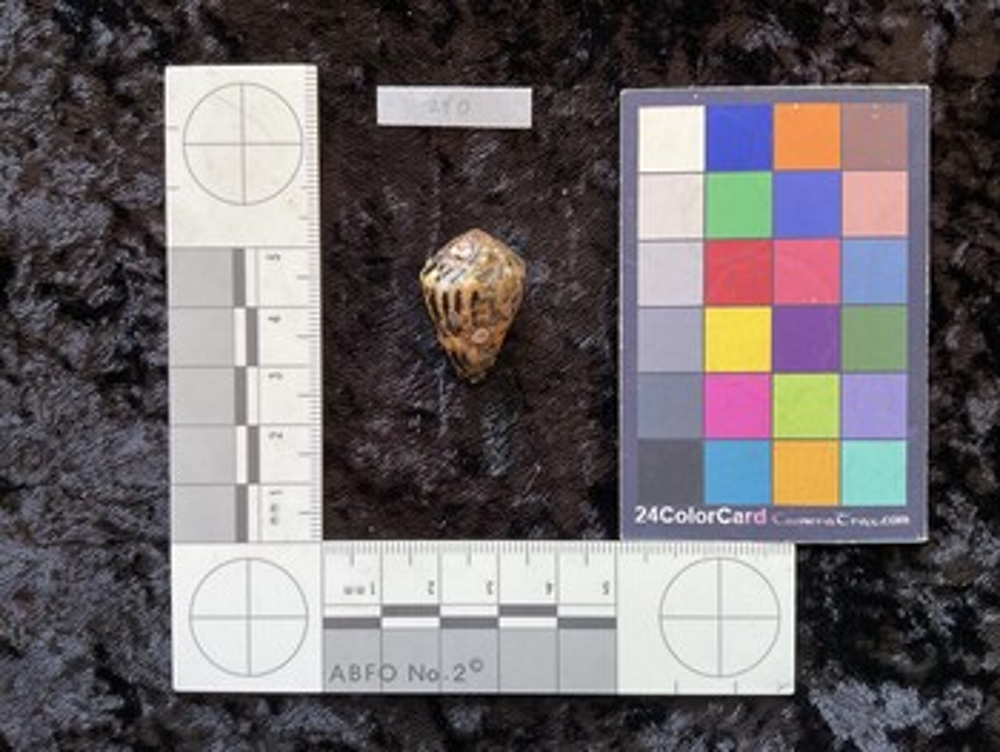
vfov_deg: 48.3
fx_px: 838
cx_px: 500
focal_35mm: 29
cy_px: 376
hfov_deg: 61.6
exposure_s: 1/60
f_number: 1.8
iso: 50
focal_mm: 3
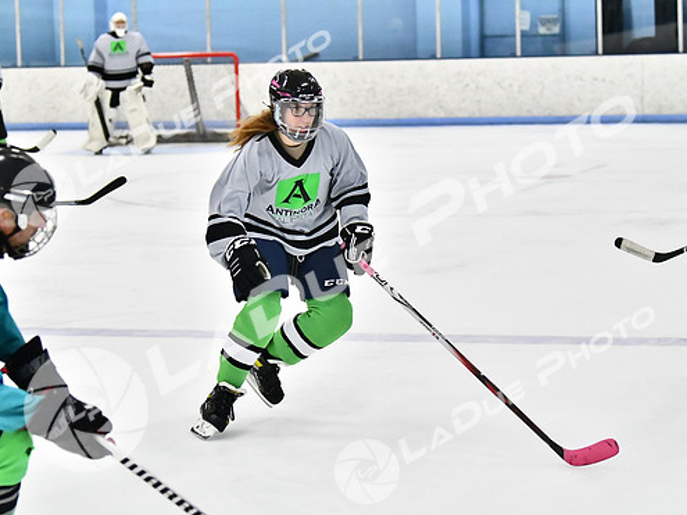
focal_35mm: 169
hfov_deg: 11.7
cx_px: 332
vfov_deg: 8.8
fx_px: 3353
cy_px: 267
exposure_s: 1/1600
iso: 8000
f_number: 2.8
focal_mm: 100
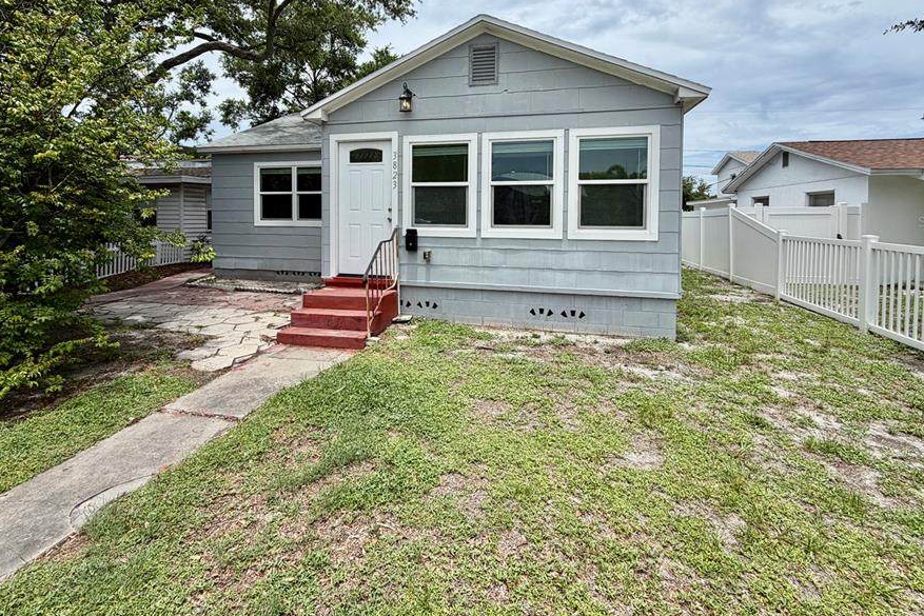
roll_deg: -0.1
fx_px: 436
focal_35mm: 17
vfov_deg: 69.0
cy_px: 221
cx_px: 443
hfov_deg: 93.2
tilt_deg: -0.8
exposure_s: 1/1368
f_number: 2.2
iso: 20
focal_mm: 2.22
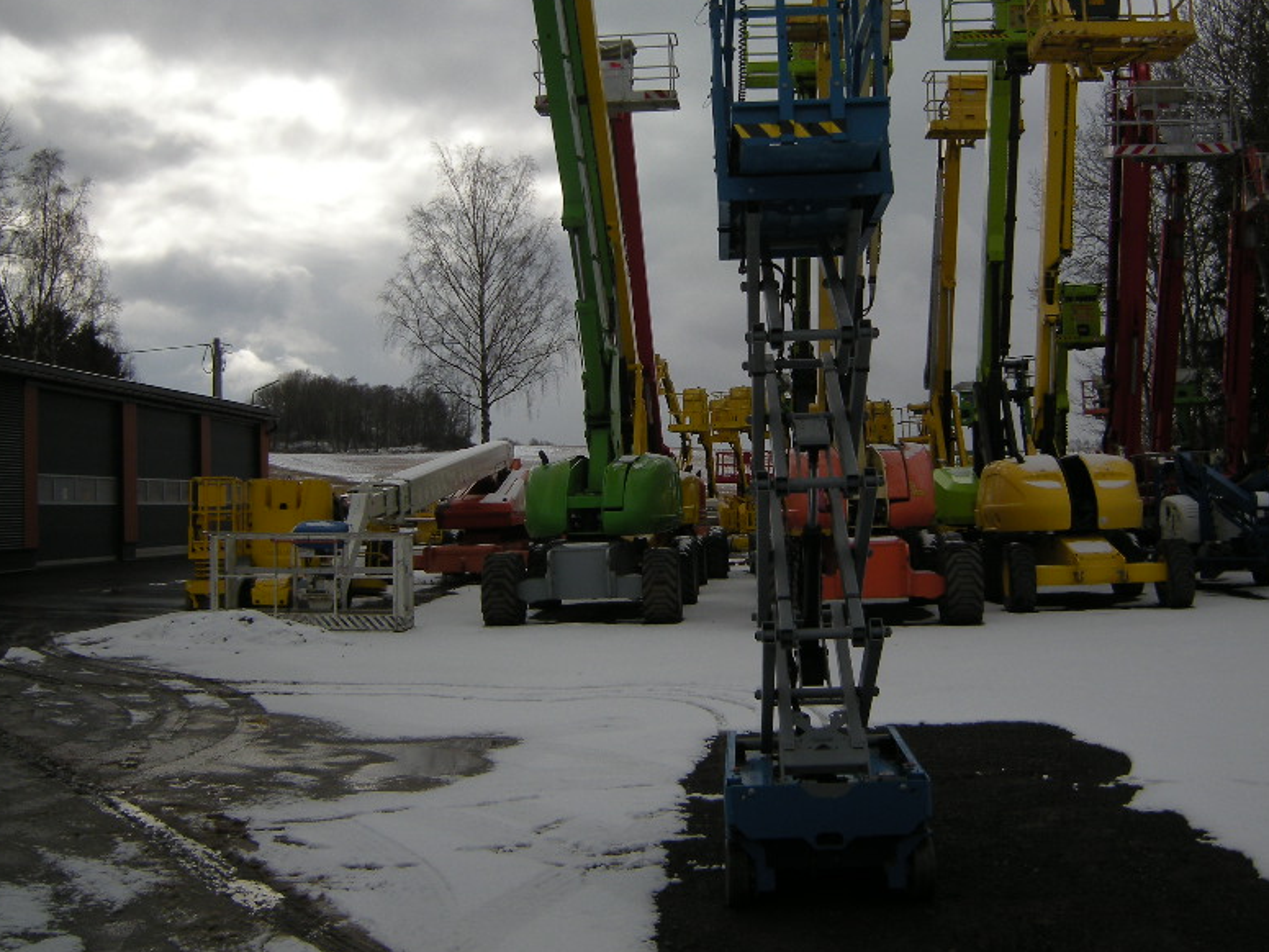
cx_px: 686
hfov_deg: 50.1
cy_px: 369
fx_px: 1356
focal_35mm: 37
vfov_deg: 38.5
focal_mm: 4.7
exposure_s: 1/546
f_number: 5.6
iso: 64
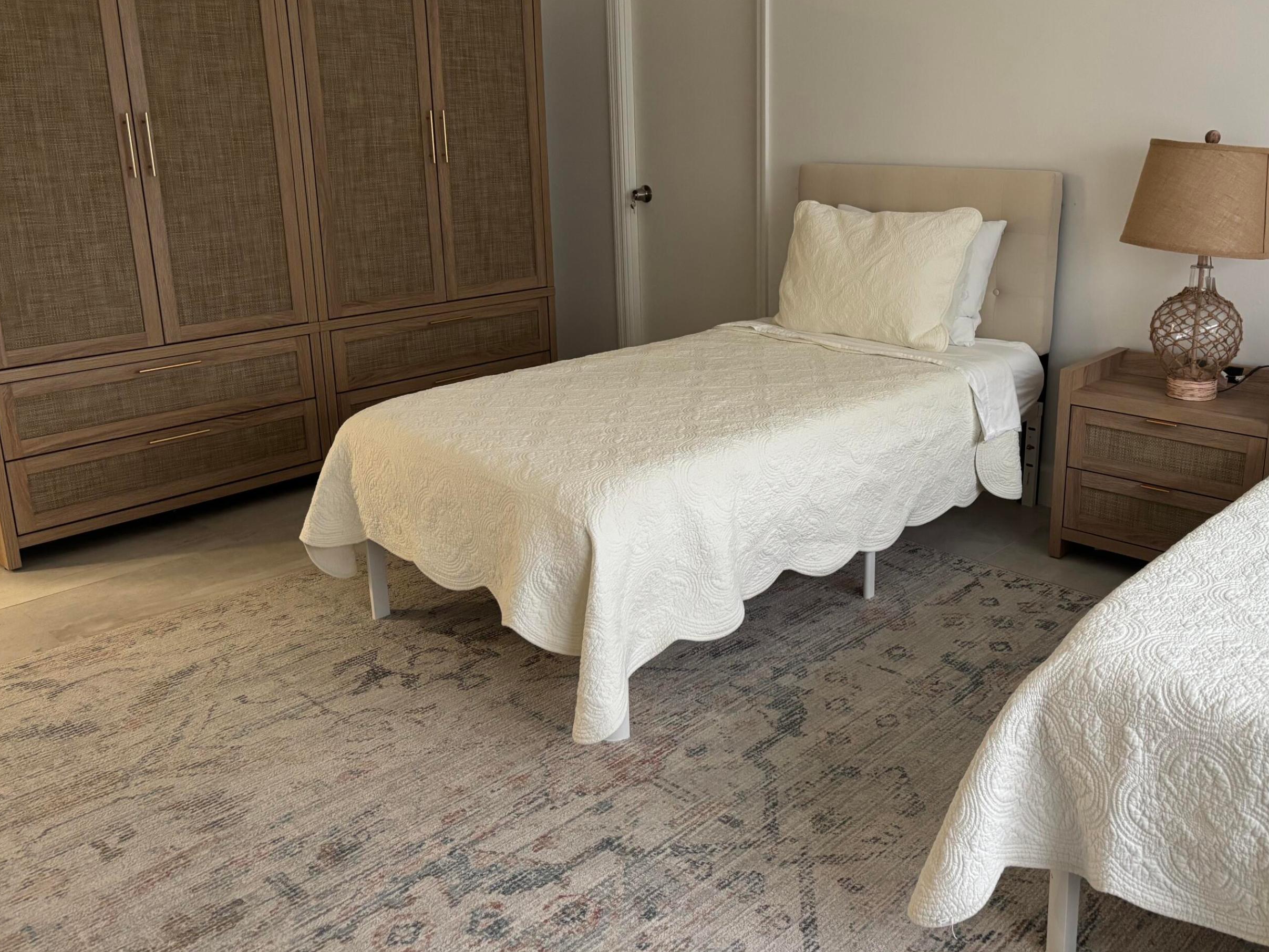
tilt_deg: -15.0
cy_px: 396
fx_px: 1137
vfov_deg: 45.3
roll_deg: +0.4
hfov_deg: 58.1
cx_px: 736
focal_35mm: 31
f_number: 1.6
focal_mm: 5.96
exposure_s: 1/60
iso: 250
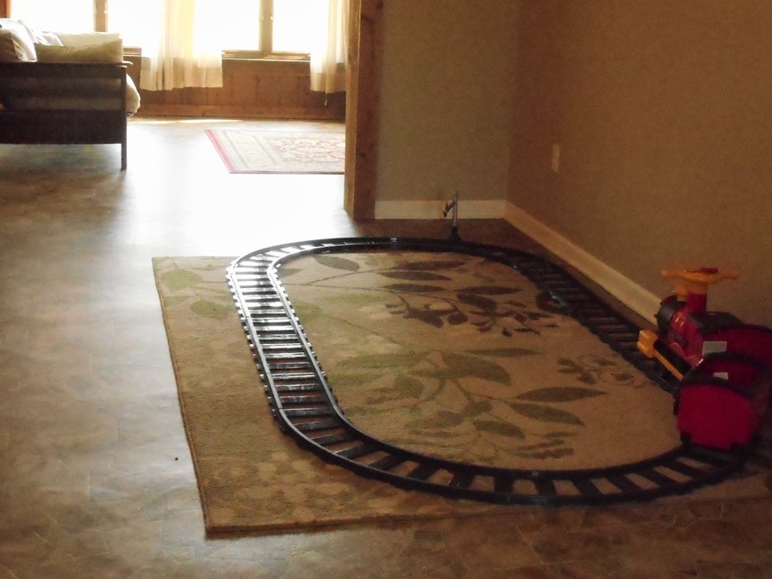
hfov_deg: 32.1
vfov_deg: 24.4
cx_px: 451
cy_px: 261
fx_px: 1338
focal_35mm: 60
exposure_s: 1/60
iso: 1600
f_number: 4.9
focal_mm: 9.1
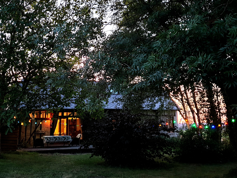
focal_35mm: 26
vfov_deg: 53.0
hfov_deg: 67.3
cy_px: 89
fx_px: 178
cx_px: 118
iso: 250
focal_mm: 4.3
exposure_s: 1/10
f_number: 1.5
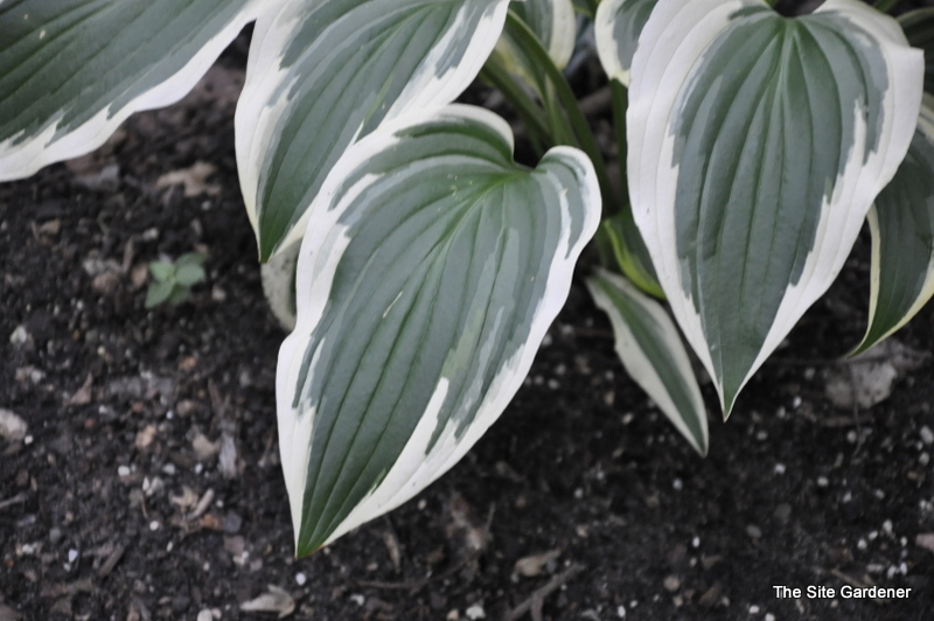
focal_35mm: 158
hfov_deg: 13.1
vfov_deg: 8.7
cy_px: 310
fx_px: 4083
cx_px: 467
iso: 1600
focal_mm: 105
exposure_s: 1/80
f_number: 5.6
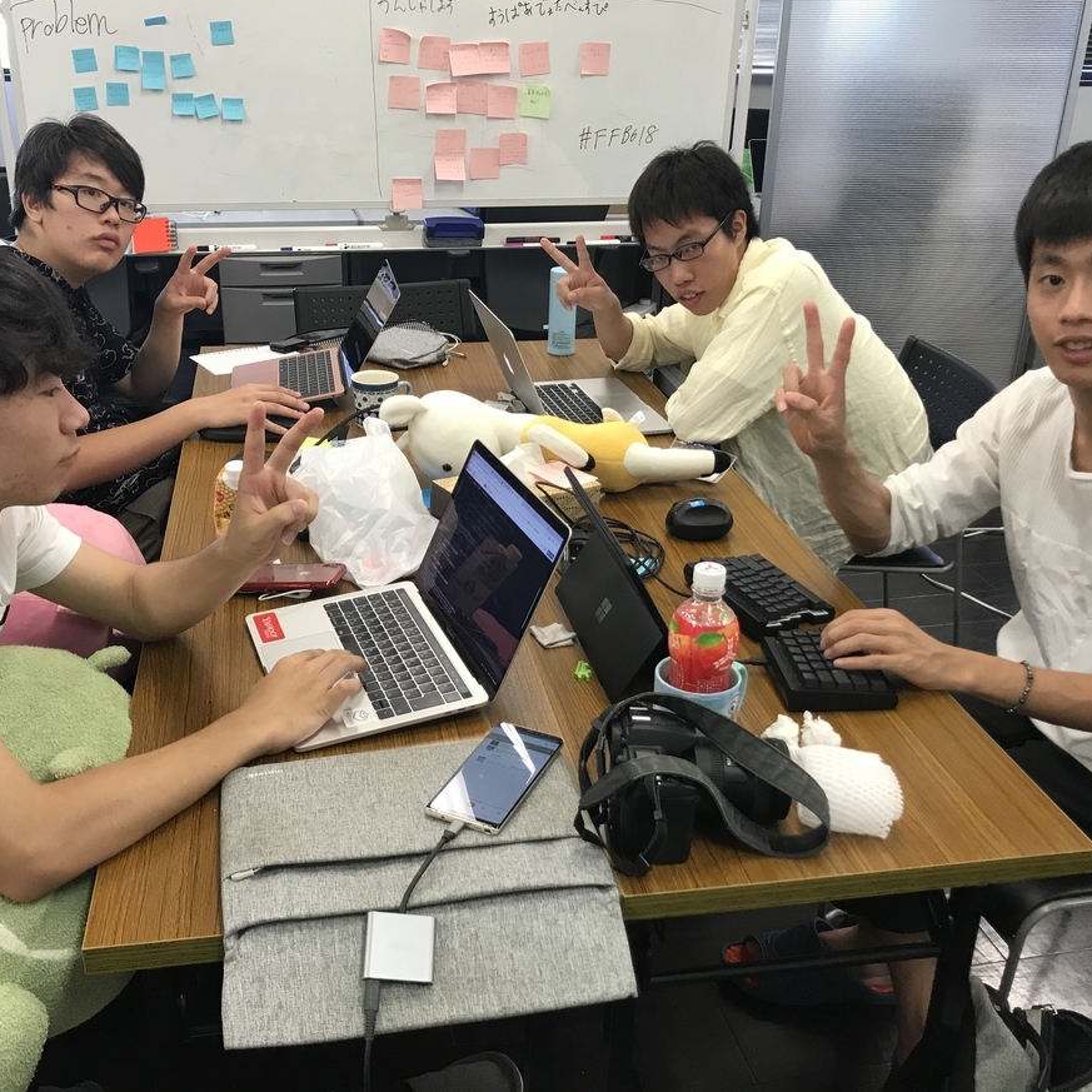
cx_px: 509
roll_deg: -0.6
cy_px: 530
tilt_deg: -24.9
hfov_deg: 48.4
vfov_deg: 48.4
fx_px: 1213
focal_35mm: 34
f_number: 1.8
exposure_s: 1/30
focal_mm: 3.99
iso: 32
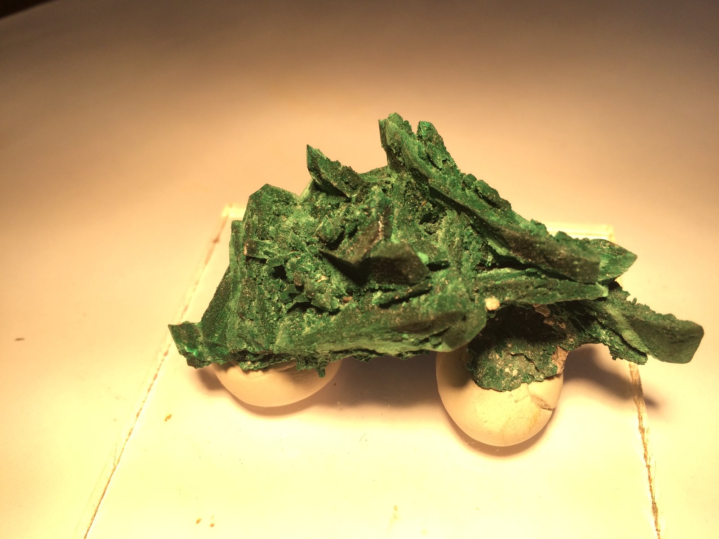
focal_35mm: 29
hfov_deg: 61.7
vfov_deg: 48.2
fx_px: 602
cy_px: 270
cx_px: 360
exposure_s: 1/206
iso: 32
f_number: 2.2
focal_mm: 4.15
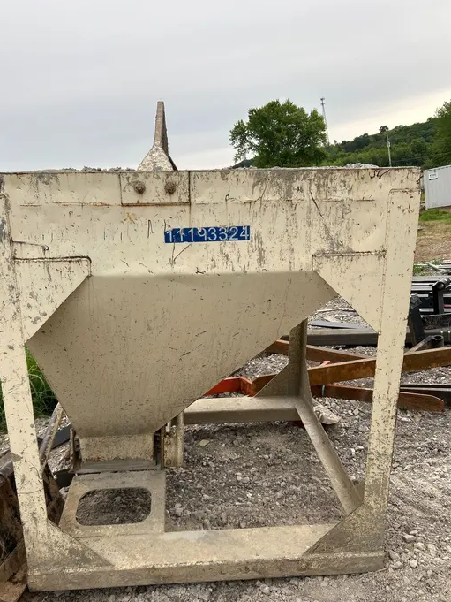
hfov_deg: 49.7
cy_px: 323
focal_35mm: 28
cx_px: 209
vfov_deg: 63.4
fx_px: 486
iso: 50
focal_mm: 5.7
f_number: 1.5
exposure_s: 1/567
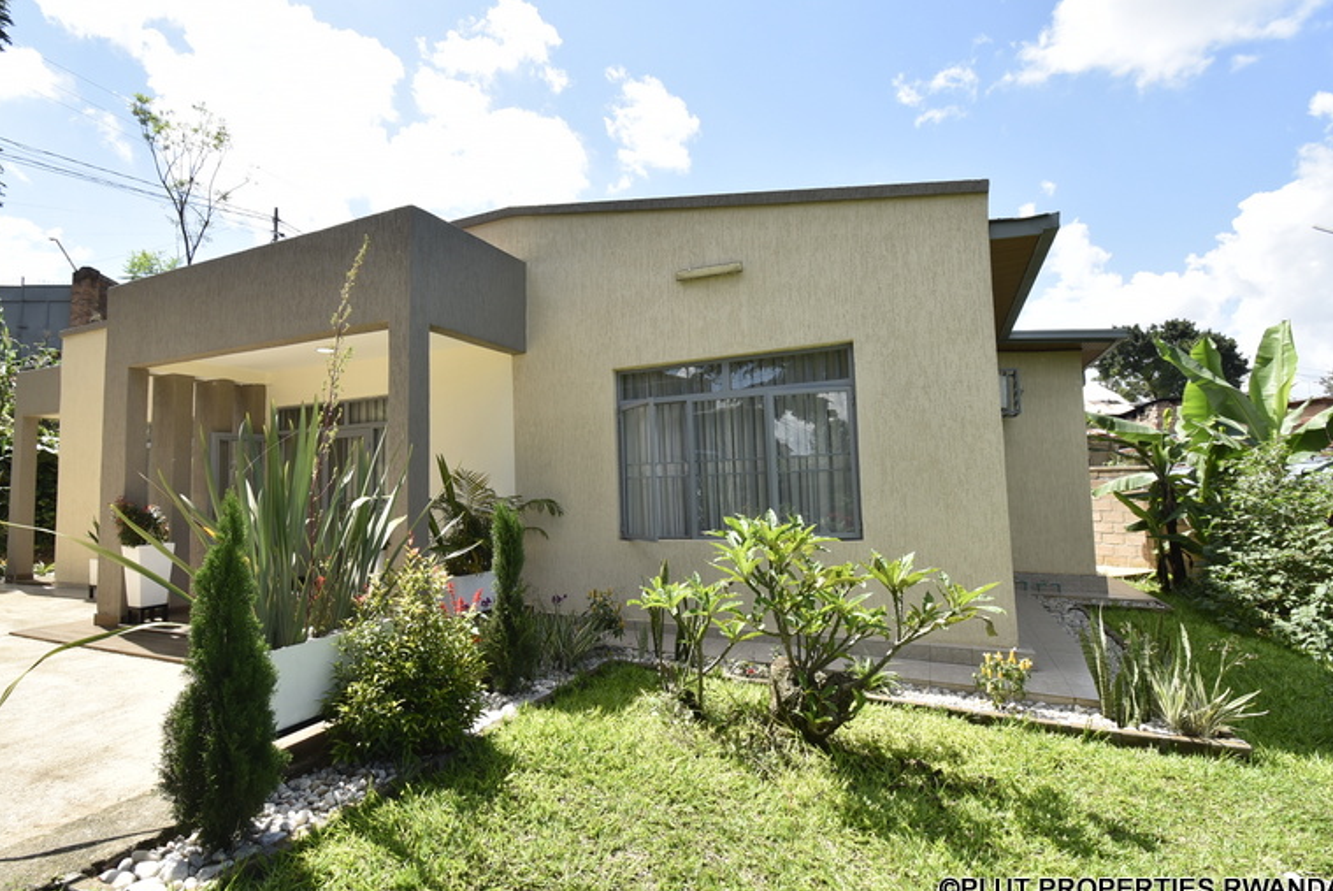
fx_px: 630
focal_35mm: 17
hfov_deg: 93.1
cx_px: 627
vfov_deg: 70.5
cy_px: 431
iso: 100
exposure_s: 1/125
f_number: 8
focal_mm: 10
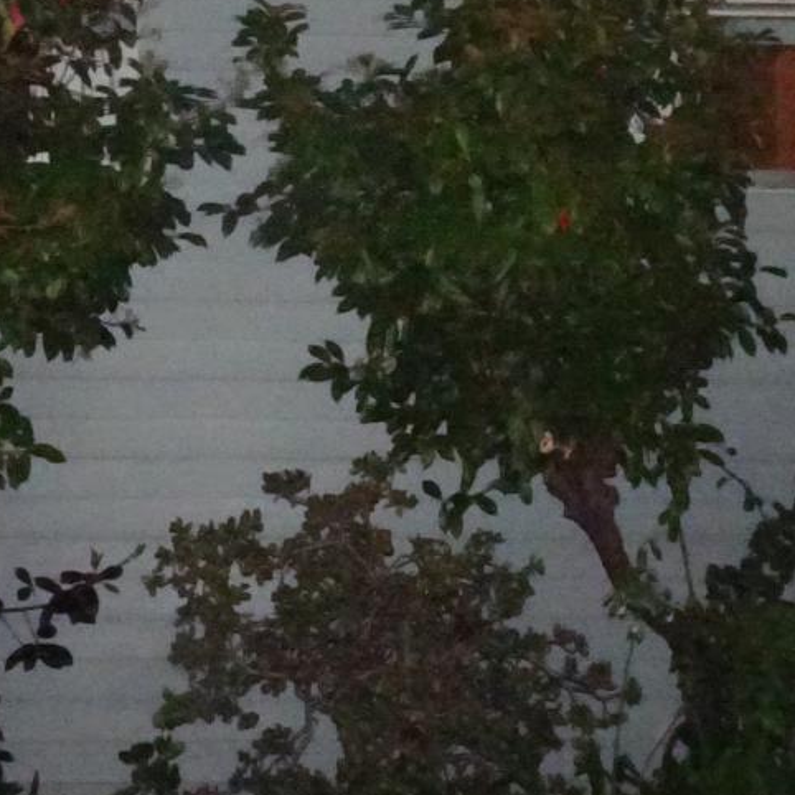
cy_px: 230
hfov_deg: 26.0
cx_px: 294
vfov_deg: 25.9
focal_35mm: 66
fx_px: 1715
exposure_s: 1/30
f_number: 3.5
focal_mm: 4.1
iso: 3200
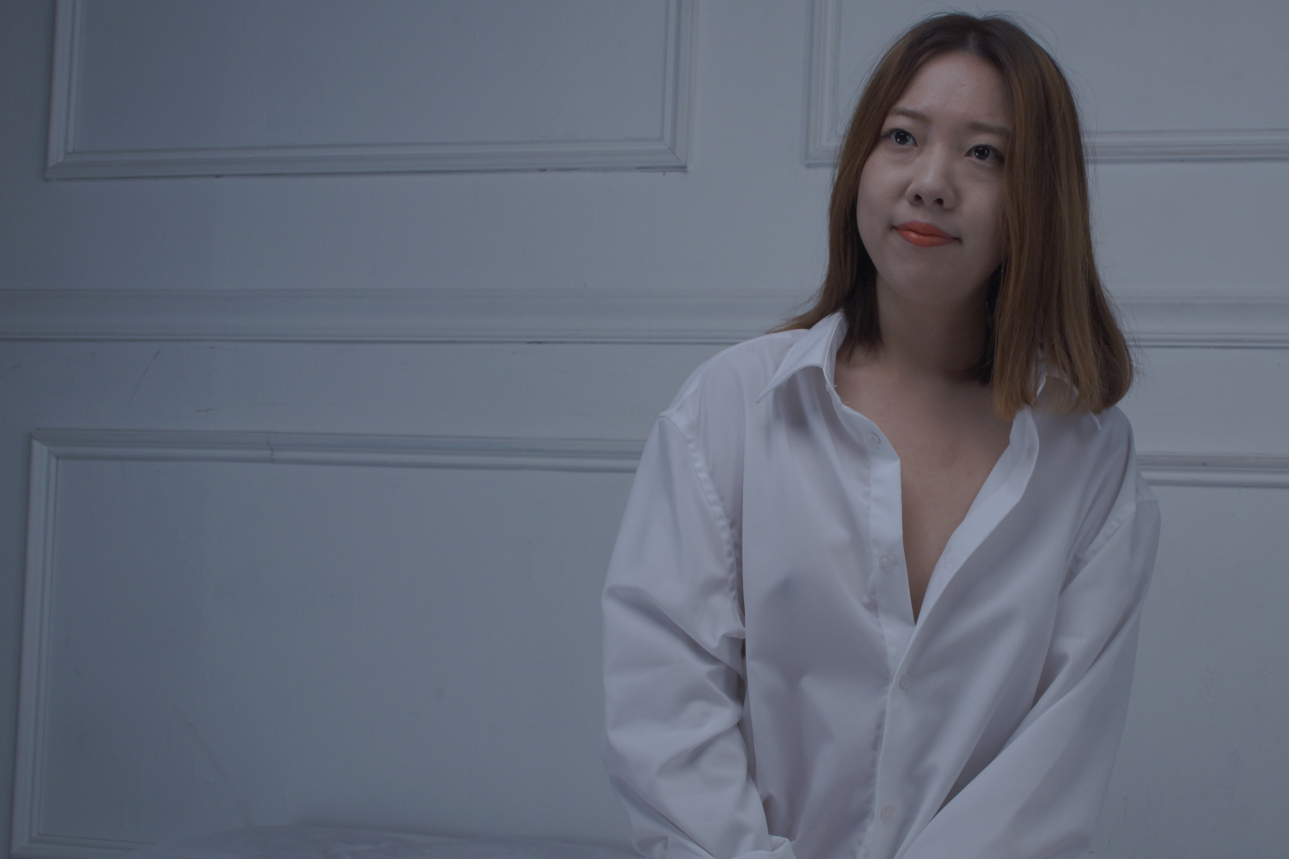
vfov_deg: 26.0
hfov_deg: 37.4
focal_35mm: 52
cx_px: 937
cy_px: 441
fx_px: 1862
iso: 200
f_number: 5.6
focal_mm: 22
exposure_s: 1/125
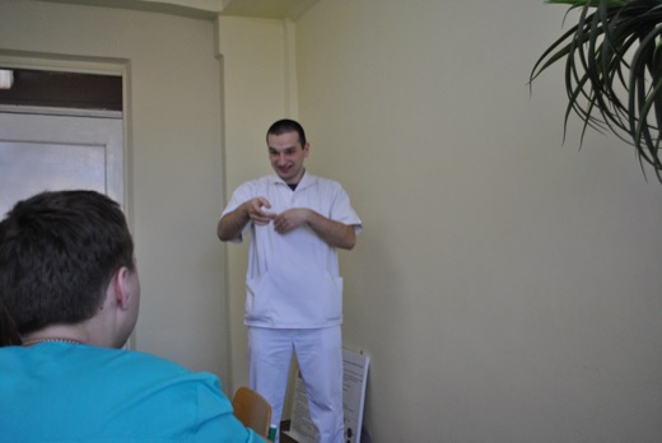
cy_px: 222
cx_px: 331
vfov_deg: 40.1
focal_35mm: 33
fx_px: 608
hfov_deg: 57.2
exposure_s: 1/160
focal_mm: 22
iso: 800
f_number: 4
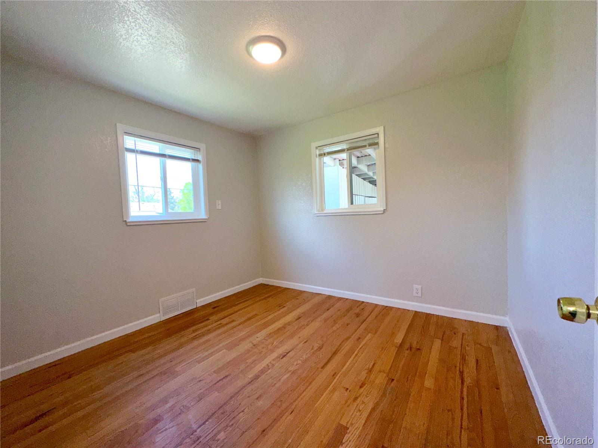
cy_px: 224
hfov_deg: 102.1
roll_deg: +2.3
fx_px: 242
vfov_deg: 85.7
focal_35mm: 14
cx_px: 299
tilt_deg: -2.2
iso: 32
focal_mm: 2.22
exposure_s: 1/147
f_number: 2.2
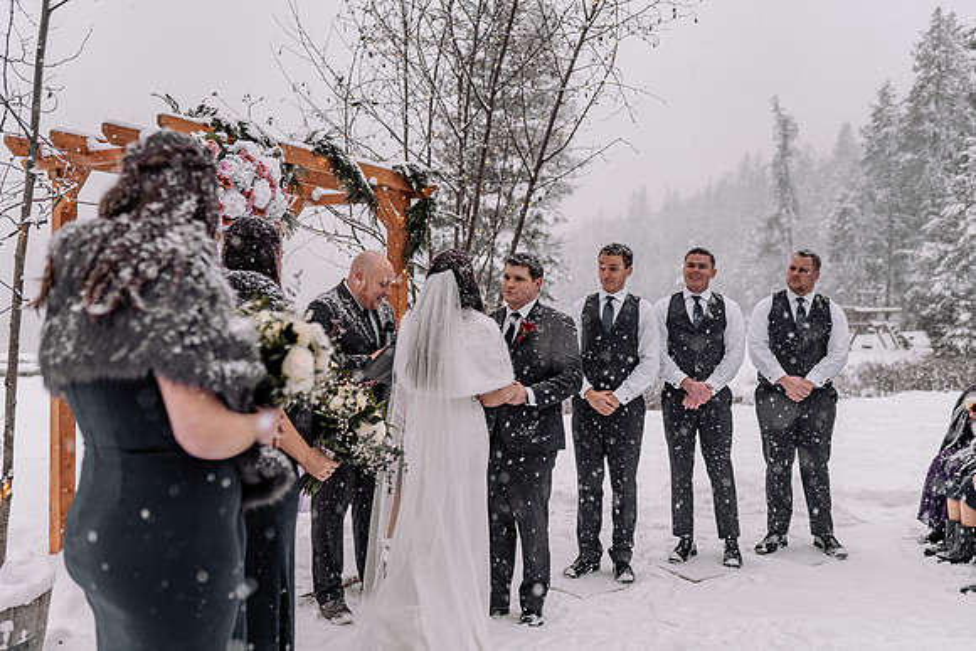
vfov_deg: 37.9
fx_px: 949
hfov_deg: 54.4
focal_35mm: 35
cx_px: 488
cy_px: 326
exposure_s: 1/250
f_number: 2
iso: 200
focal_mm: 35
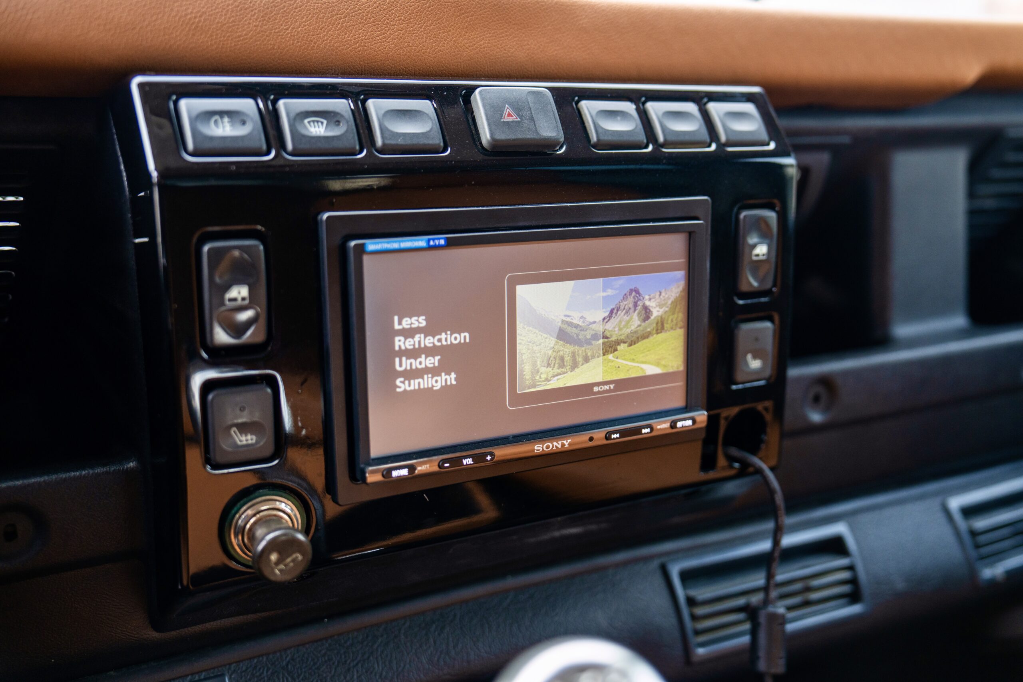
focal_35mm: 37
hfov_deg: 51.9
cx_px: 512
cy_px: 341
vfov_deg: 35.9
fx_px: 1051
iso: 640
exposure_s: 1/60
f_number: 2.8
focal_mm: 37
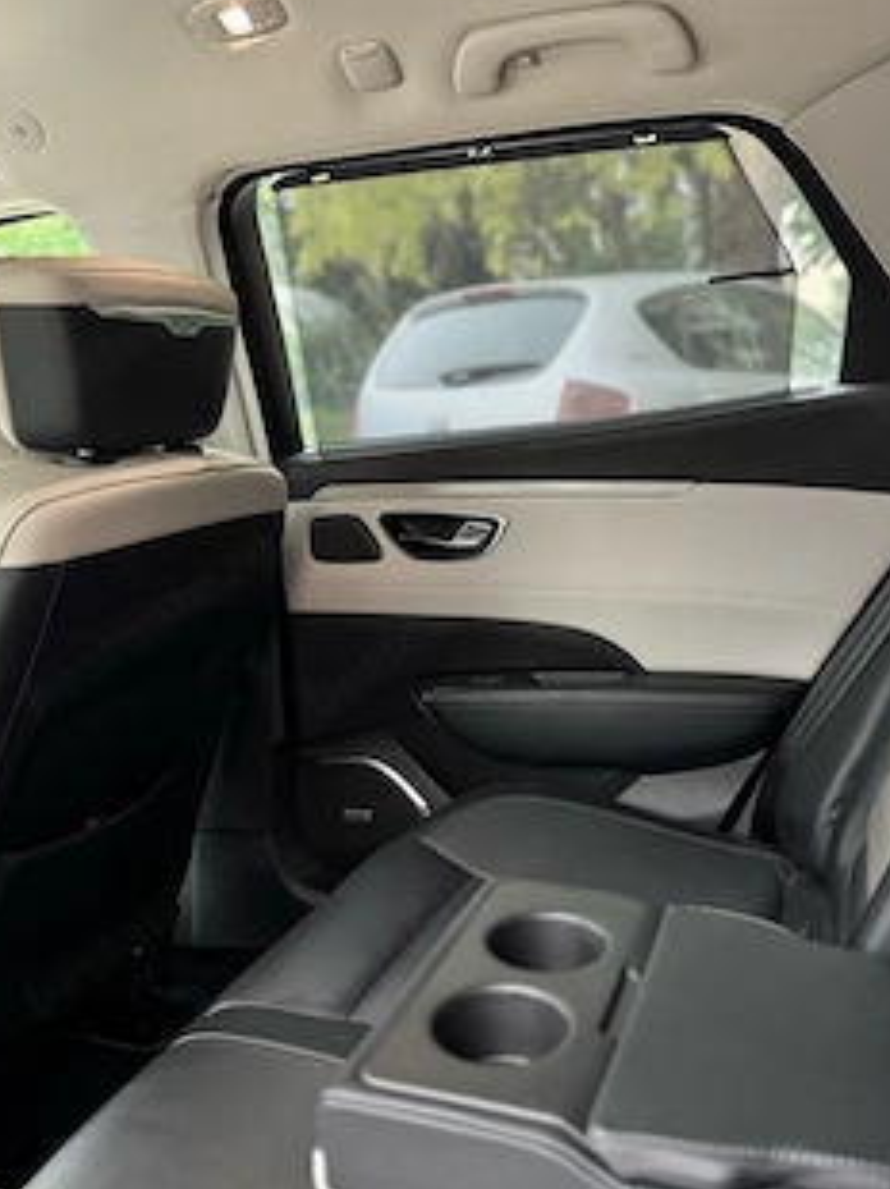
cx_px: 522
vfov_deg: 58.2
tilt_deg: -14.8
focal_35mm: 31
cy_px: 675
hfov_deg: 45.2
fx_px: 1064
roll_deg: +2.9
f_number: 1.78
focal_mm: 6.76
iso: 320
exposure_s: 1/60
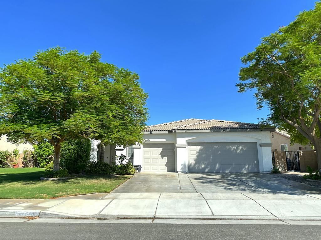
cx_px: 160
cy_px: 120
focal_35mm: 24
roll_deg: +0.7
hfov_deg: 71.6
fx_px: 223
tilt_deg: +9.2
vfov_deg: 56.8
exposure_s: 1/2591
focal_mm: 6.86
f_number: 1.78
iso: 80
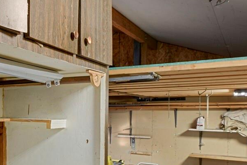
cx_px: 40
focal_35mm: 45
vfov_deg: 29.7
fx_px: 309
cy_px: 111
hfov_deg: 41.2
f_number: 8
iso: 250
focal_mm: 17
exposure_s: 2
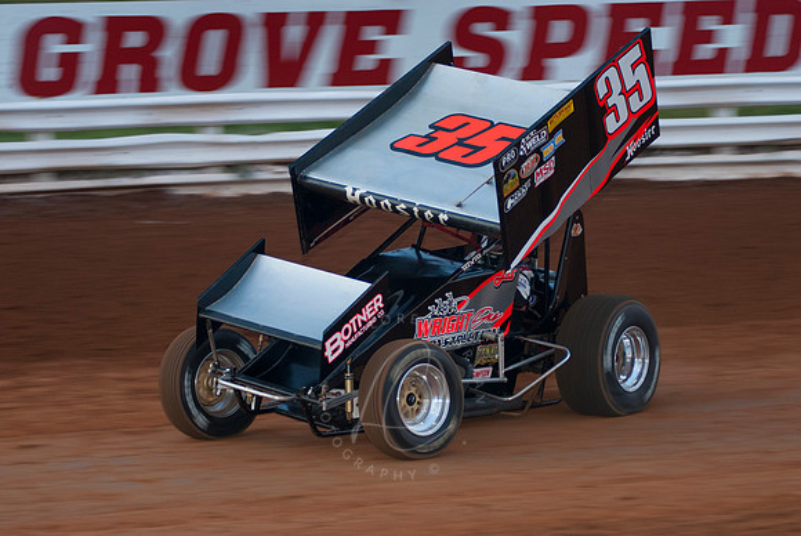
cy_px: 268
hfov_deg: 14.4
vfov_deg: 9.7
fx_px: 3174
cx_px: 400
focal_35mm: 142
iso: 250
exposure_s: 1/400
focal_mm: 95
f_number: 2.8
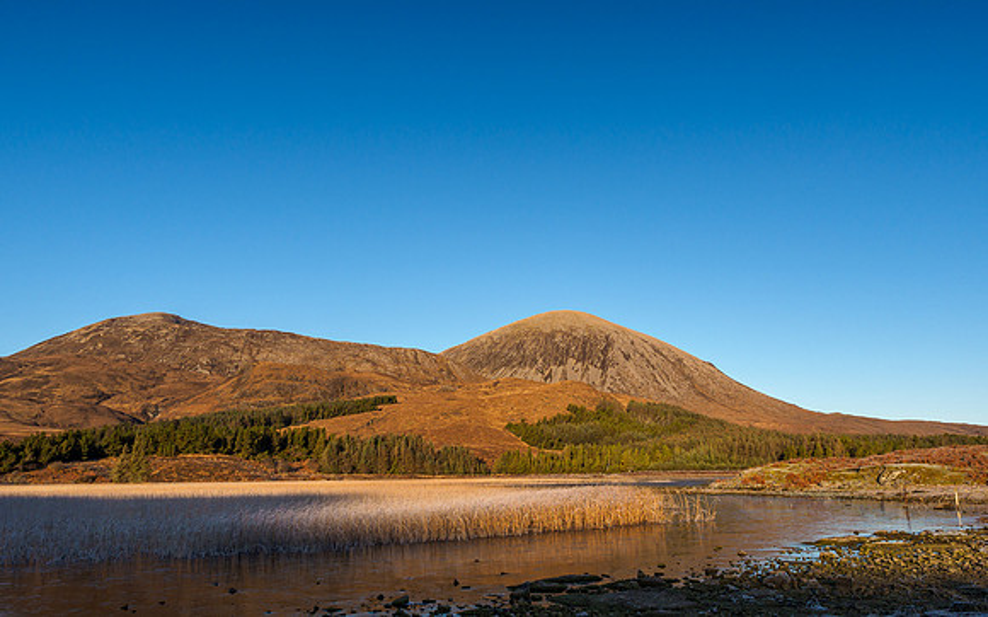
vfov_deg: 48.5
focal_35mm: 25
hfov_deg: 71.6
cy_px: 319
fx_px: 685
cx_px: 494
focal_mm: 12
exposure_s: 1/125
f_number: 7.1
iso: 200
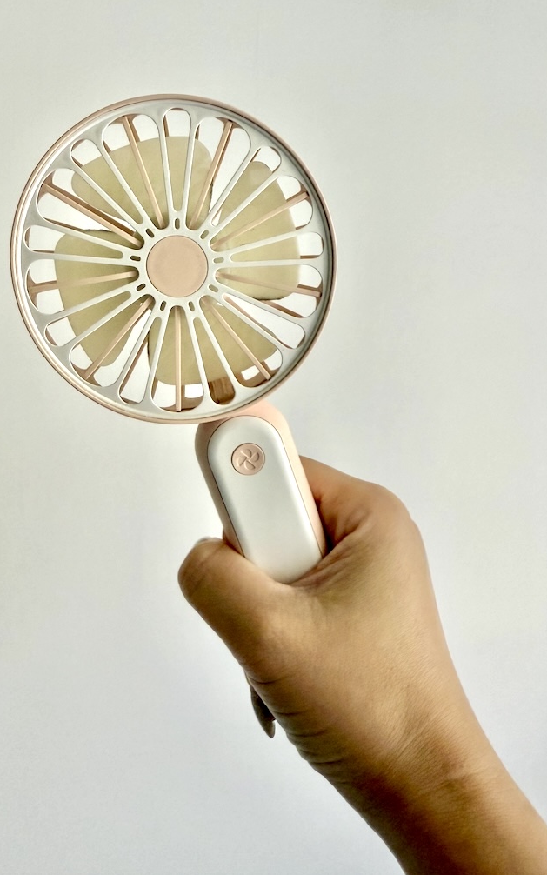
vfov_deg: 70.4
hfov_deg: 47.6
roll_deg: -0.9
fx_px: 620
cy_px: 430
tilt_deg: -4.2
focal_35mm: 26
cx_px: 255
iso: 320
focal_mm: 2.22
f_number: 2.2
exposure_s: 1/99
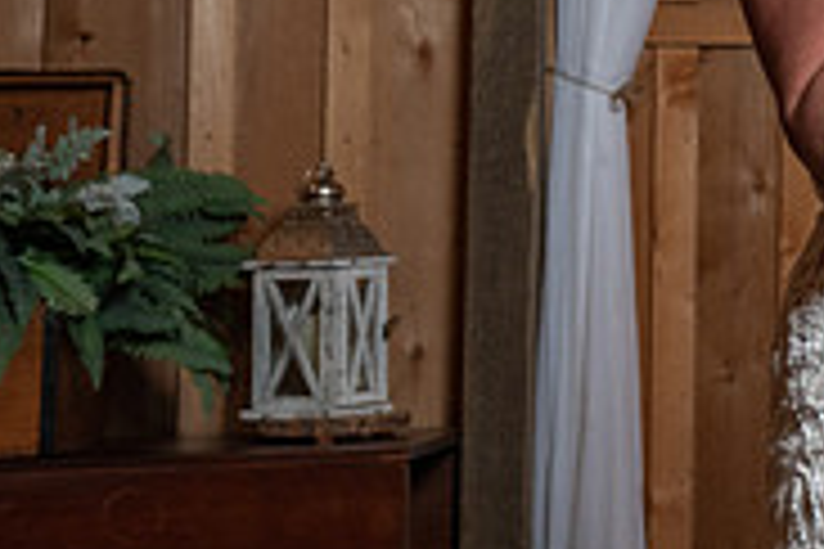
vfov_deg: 10.1
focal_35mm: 134
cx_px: 1323
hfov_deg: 14.1
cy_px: -65
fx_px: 3067
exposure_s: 1/200
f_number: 4
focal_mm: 40
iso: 1000
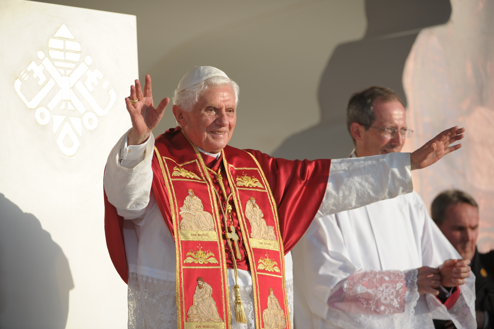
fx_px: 2743
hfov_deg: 10.3
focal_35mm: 200
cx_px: 247
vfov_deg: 6.9
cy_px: 164
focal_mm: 200
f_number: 4
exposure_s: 1/1000
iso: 200
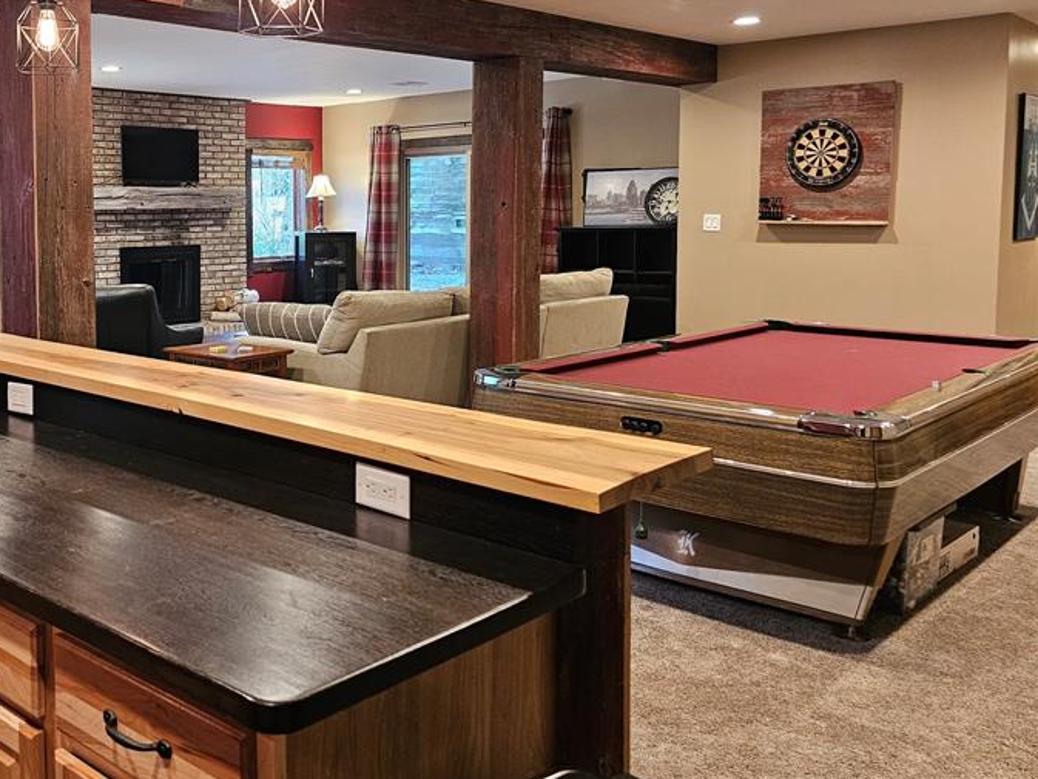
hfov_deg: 50.3
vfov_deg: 40.4
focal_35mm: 35
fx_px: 1050
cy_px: 292
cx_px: 250
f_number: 1.7
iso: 800
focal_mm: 6.3
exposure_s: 1/120
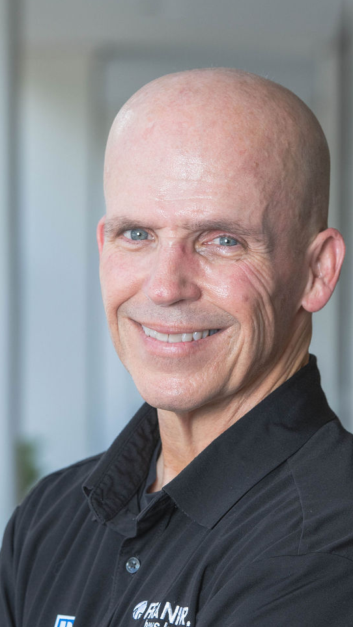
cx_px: 181
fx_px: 3612
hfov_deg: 5.6
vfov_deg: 9.9
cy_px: 420
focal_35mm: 217
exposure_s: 1/250
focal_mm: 130
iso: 250
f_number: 6.3
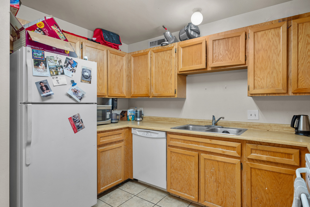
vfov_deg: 62.0
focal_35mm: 20
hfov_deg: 84.0
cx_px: 155
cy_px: 104
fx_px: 172
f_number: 8
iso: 500
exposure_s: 1/1.67
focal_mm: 20
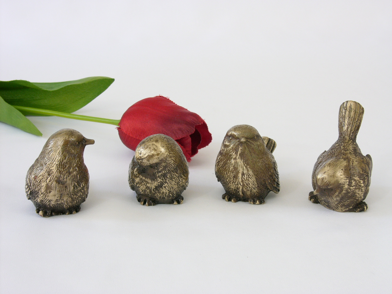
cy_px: 147
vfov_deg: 22.9
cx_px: 196
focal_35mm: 64
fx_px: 725
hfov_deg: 30.3
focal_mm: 16
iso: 100
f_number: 7.1
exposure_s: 1/2.5
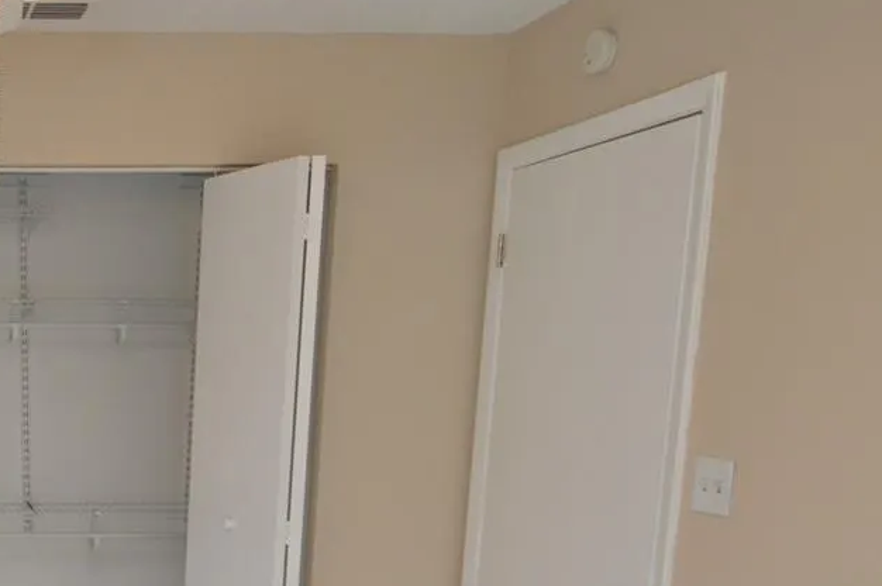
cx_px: -104
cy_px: 577
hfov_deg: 35.9
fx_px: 1126
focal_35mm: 46
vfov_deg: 27.6
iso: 400
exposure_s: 1/80
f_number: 4.5
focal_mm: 12
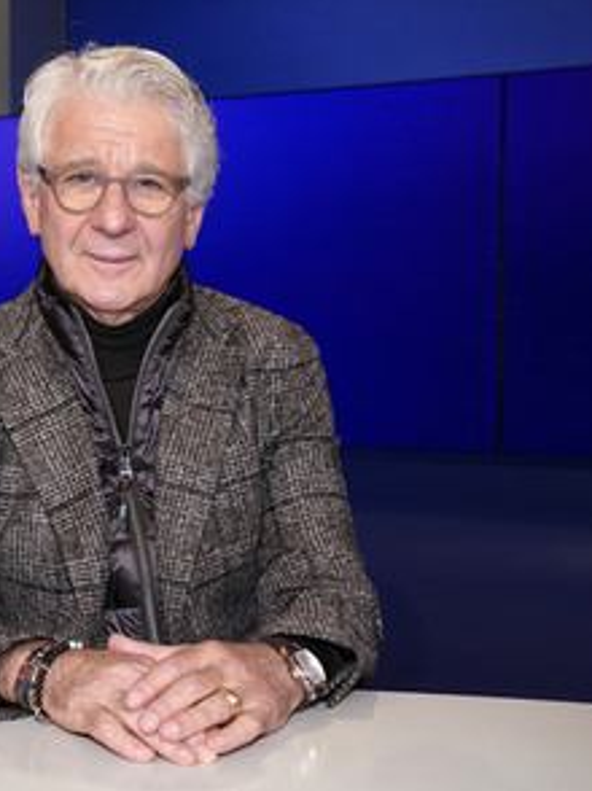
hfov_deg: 23.3
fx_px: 1416
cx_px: 120
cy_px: 396
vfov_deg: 31.2
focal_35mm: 62
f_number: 5.6
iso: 1600
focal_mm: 42
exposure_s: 1/125
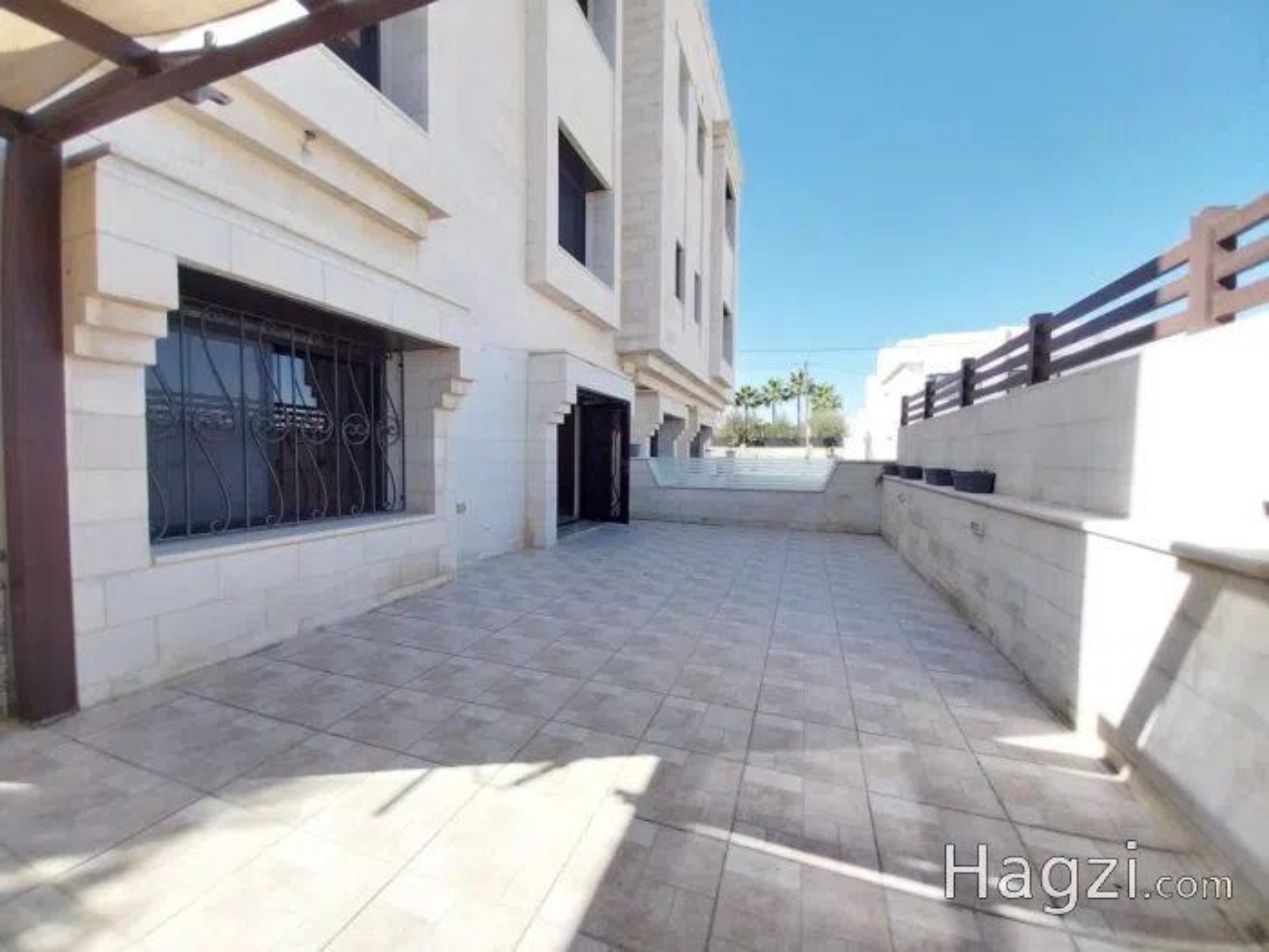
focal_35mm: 13
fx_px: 477
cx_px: 634
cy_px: 476
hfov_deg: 106.2
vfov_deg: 89.9
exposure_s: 1/370
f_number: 2.2
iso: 64
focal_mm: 1.3
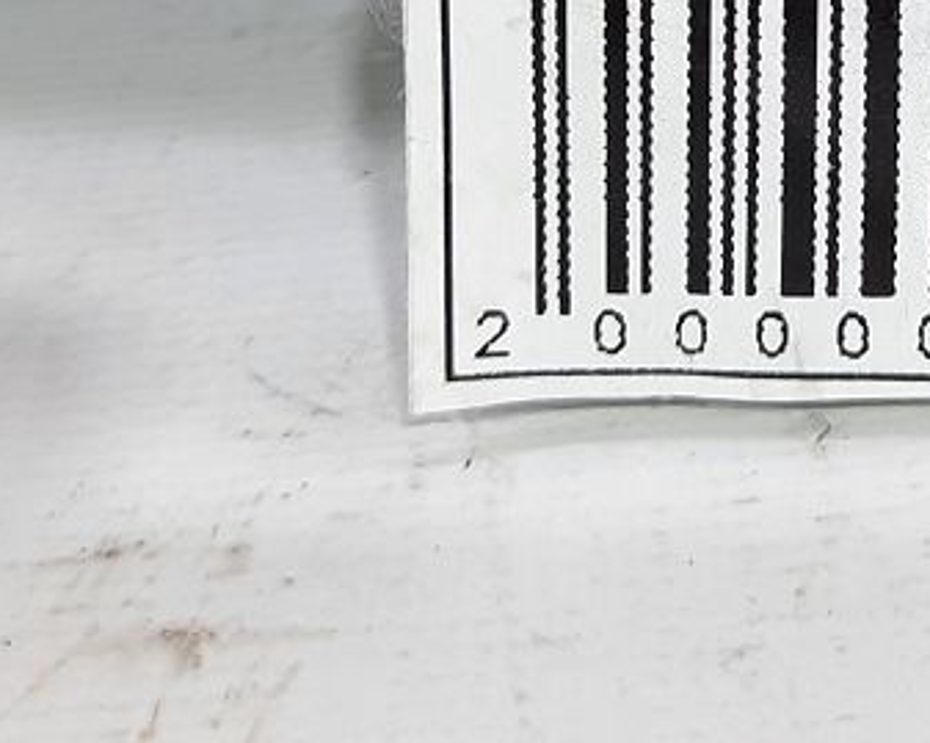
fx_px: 2393
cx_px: 938
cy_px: -312
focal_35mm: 87
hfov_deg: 21.2
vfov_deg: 16.4
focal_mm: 4.6
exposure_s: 1/50
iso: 80
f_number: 2
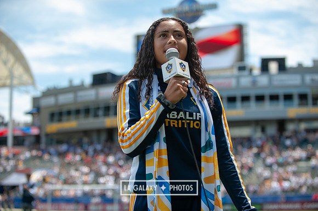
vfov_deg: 19.4
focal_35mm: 70
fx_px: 618
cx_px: 159
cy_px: 106
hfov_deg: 28.9
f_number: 3.5
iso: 200
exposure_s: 1/1250
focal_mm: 70
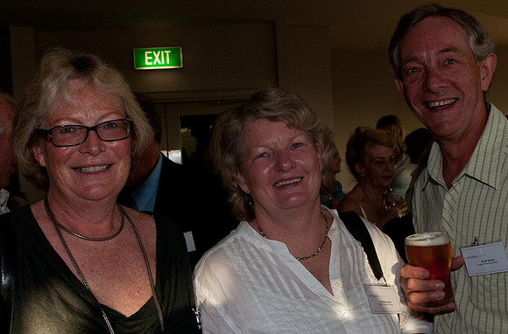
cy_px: 167
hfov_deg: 53.3
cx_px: 254
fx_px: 506
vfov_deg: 36.6
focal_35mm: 36
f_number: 8
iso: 400
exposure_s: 1/60
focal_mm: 24
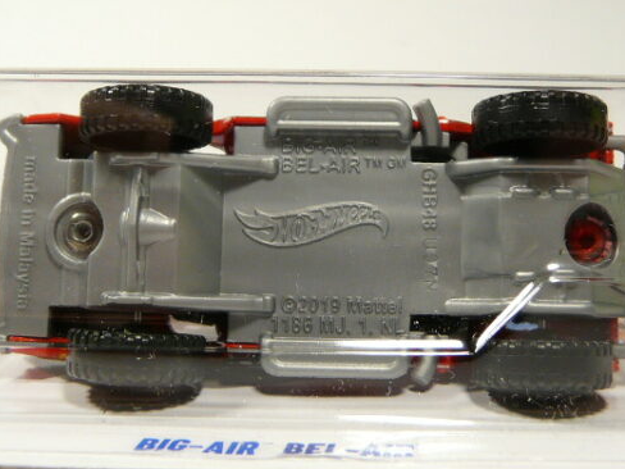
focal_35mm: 48
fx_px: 867
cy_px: 185
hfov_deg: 39.7
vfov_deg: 30.2
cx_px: 319
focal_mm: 4.6
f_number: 2.8
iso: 100
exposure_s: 1/60
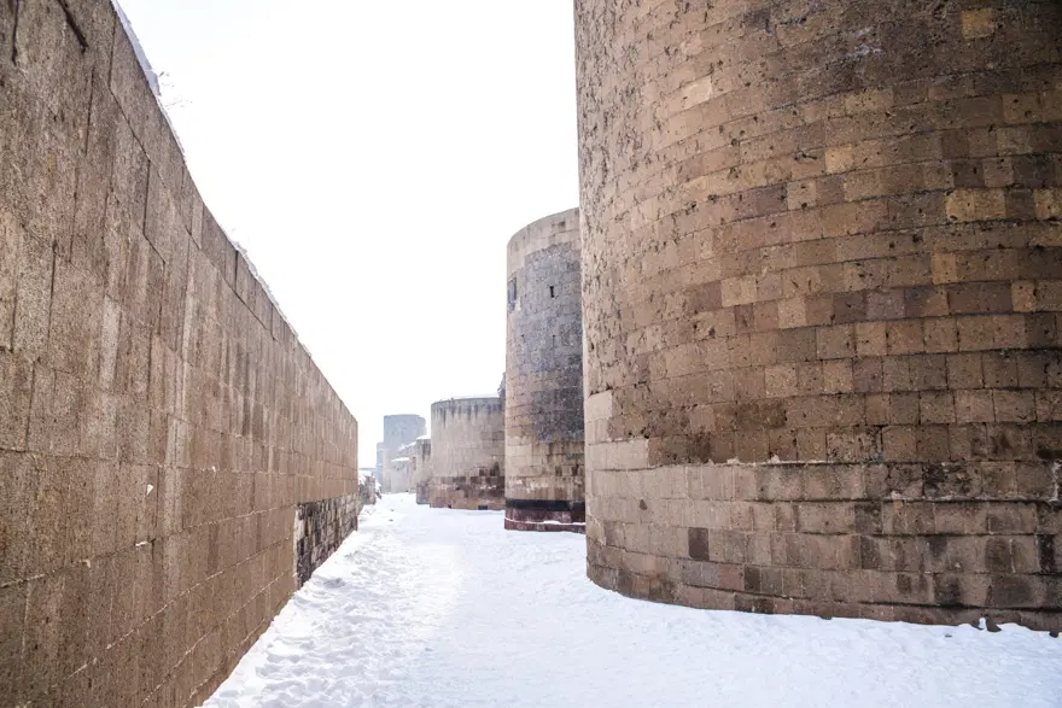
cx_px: 531
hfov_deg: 73.7
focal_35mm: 24
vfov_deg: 53.2
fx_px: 708
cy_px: 354
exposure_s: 1/250
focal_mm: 24
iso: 100
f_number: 8
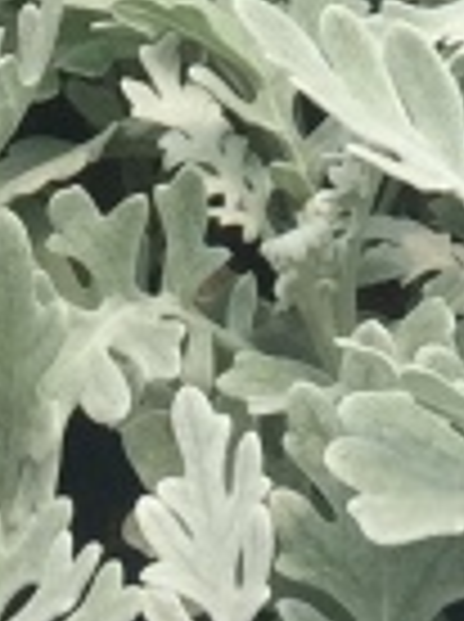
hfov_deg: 6.6
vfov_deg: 8.3
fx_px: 4034
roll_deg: +2.5
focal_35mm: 225
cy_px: -709
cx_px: 257
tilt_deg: -28.1
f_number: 2.2
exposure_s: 1/2326
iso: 32
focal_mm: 4.15
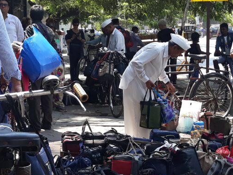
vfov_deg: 35.0
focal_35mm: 41
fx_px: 276
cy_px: 100
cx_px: 107
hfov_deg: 45.8
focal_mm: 3.71
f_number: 1.7
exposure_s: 1/382
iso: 40
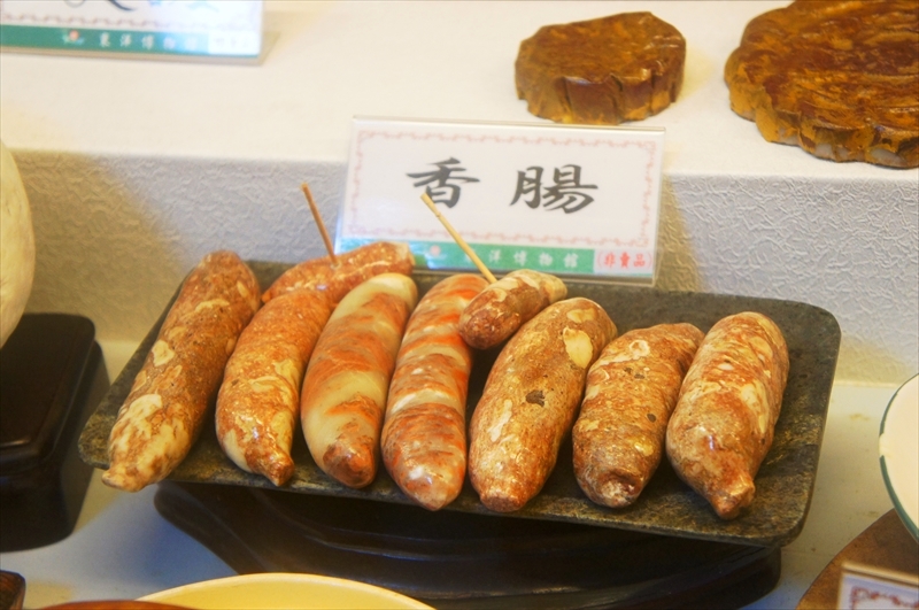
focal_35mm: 68
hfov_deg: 29.9
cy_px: 305
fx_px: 1721
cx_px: 460
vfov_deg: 20.1
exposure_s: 1/60
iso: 1600
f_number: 5
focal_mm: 45
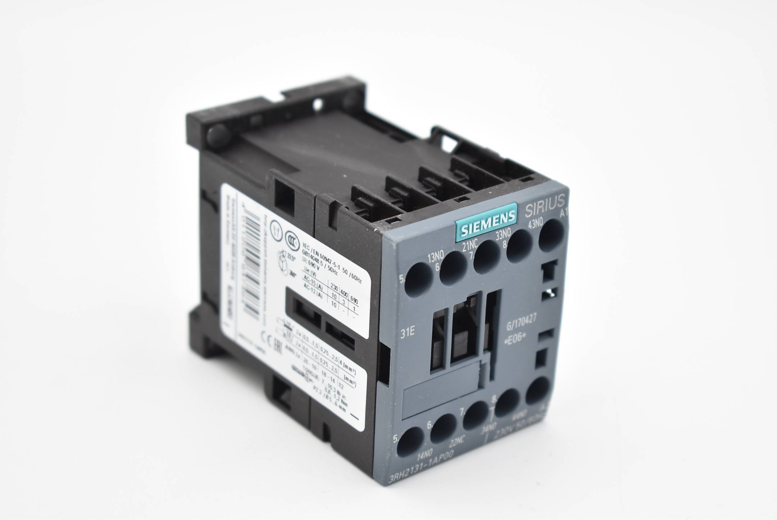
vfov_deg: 16.6
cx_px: 388
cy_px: 260
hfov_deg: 24.6
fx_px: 1782
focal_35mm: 82
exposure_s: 1/100
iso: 280
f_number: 5.6
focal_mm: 55
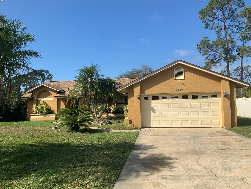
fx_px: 210
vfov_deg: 48.2
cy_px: 94
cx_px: 126
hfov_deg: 61.7
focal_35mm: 29
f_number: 1.8
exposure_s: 1/2538
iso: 20
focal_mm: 3
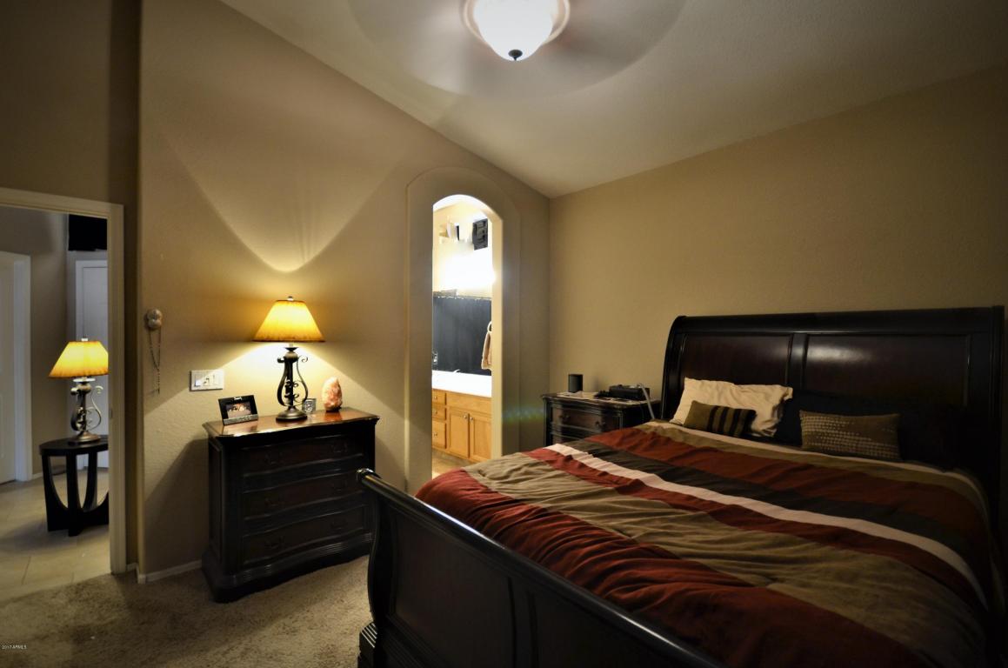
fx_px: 419
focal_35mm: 15
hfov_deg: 100.5
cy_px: 334
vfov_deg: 77.1
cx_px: 504
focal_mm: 10
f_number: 4
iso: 500
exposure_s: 1/10
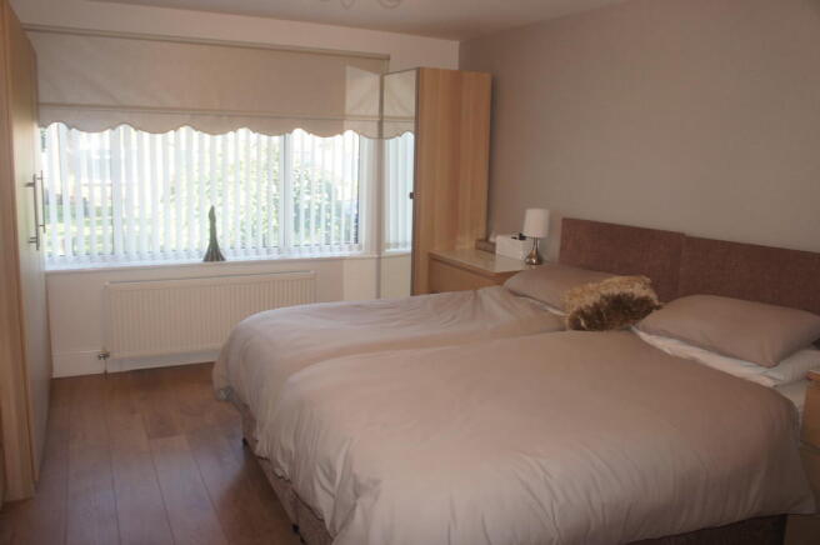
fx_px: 614
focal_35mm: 27
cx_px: 410
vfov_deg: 47.8
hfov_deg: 67.4
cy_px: 272
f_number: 3.5
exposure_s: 1/60
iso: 200
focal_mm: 18
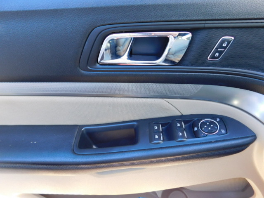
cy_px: 99
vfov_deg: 58.9
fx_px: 175
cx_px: 132
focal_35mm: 23
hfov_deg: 73.9
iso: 125
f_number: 3
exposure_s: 1/30
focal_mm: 4
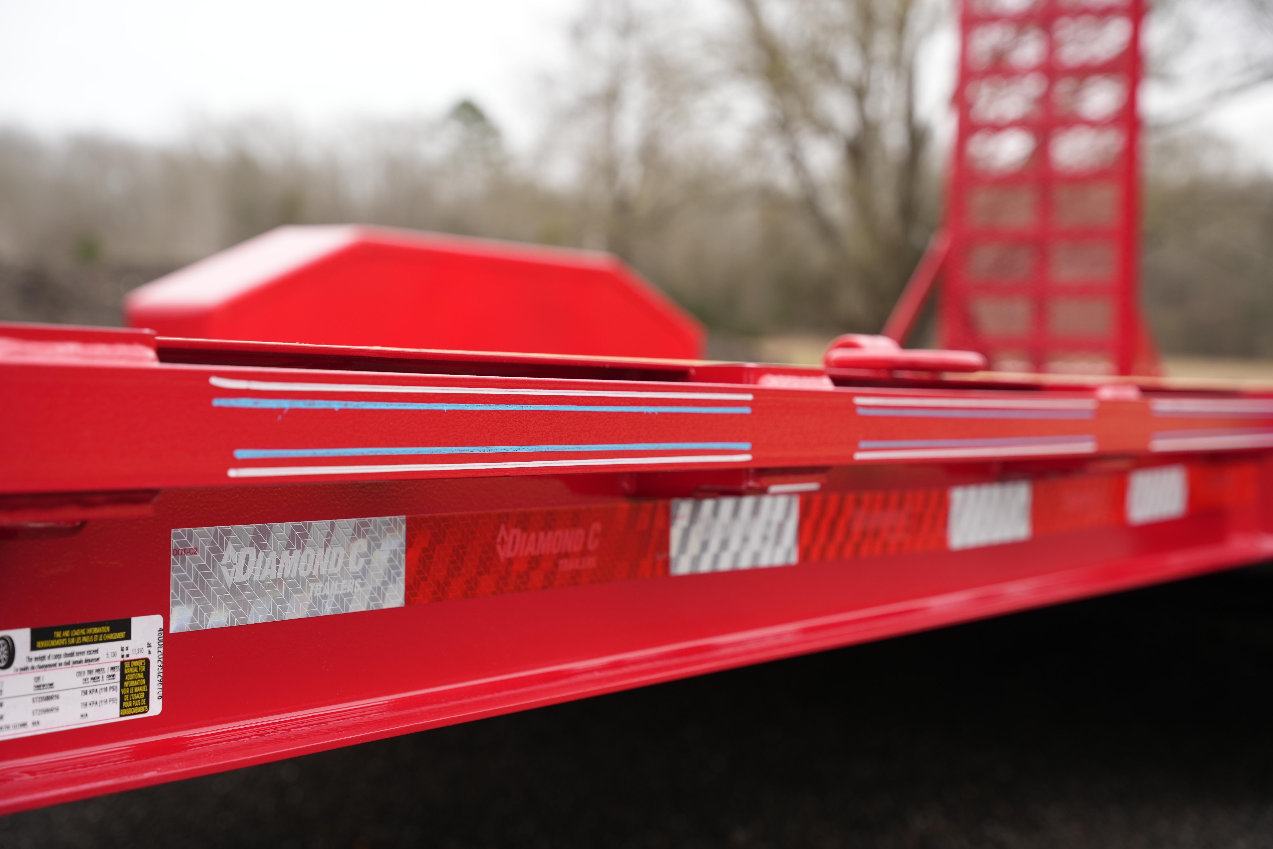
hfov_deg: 35.2
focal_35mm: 57
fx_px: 2005
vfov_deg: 23.9
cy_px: 424
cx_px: 636
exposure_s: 1/200
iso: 200
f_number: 4
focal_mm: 56.7
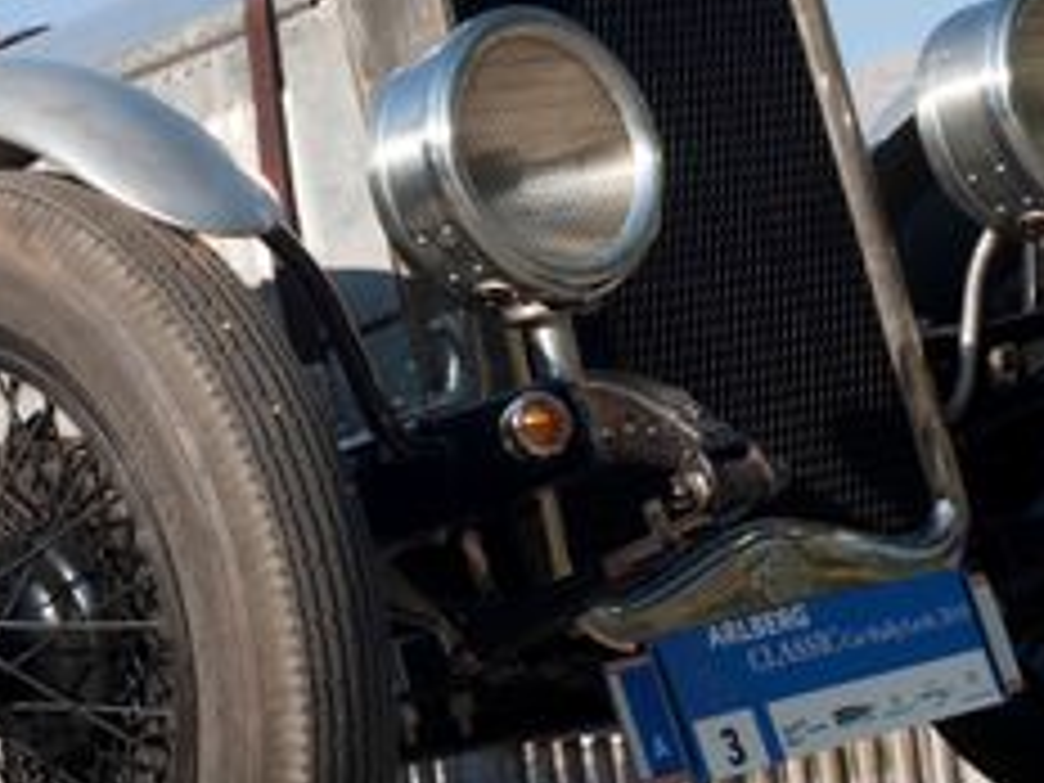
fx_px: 3197
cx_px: 50
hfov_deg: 18.2
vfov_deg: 13.9
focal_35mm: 106
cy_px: 187
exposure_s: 1/160
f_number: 10
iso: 100
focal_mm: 50
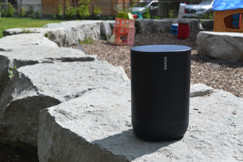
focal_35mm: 45
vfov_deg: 29.8
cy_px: 81
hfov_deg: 43.6
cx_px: 122
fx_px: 303
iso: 100
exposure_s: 1/250
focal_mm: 30
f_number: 8
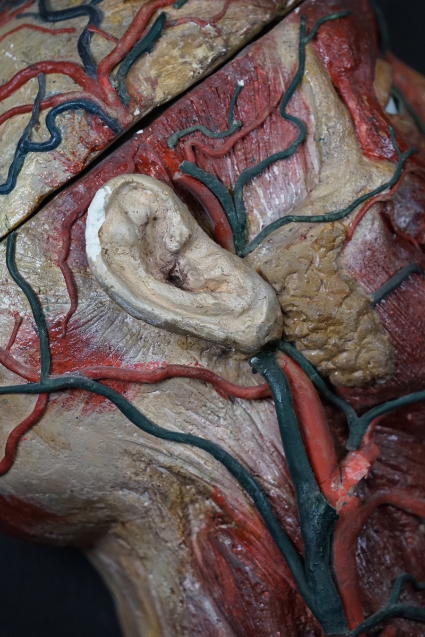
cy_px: 318
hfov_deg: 5.0
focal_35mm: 274
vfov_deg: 7.5
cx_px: 212
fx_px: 4852
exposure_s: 1/320
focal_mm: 183
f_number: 6.3
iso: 1600
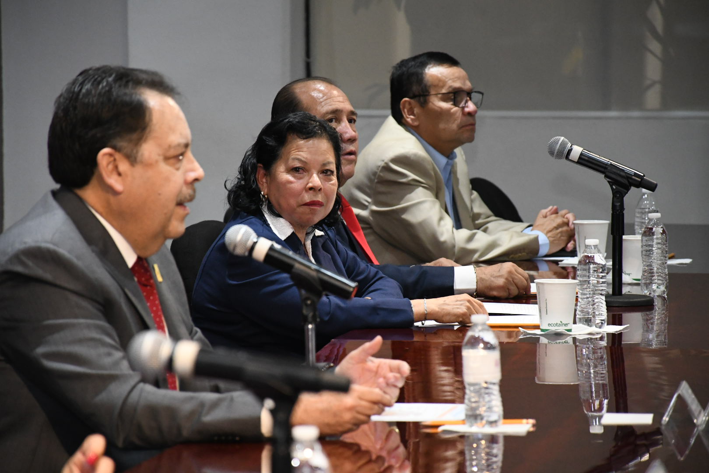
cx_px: 354
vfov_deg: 6.5
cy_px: 236
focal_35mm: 210
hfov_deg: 9.8
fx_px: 4136
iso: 4000
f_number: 5.6
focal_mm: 140
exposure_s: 1/125
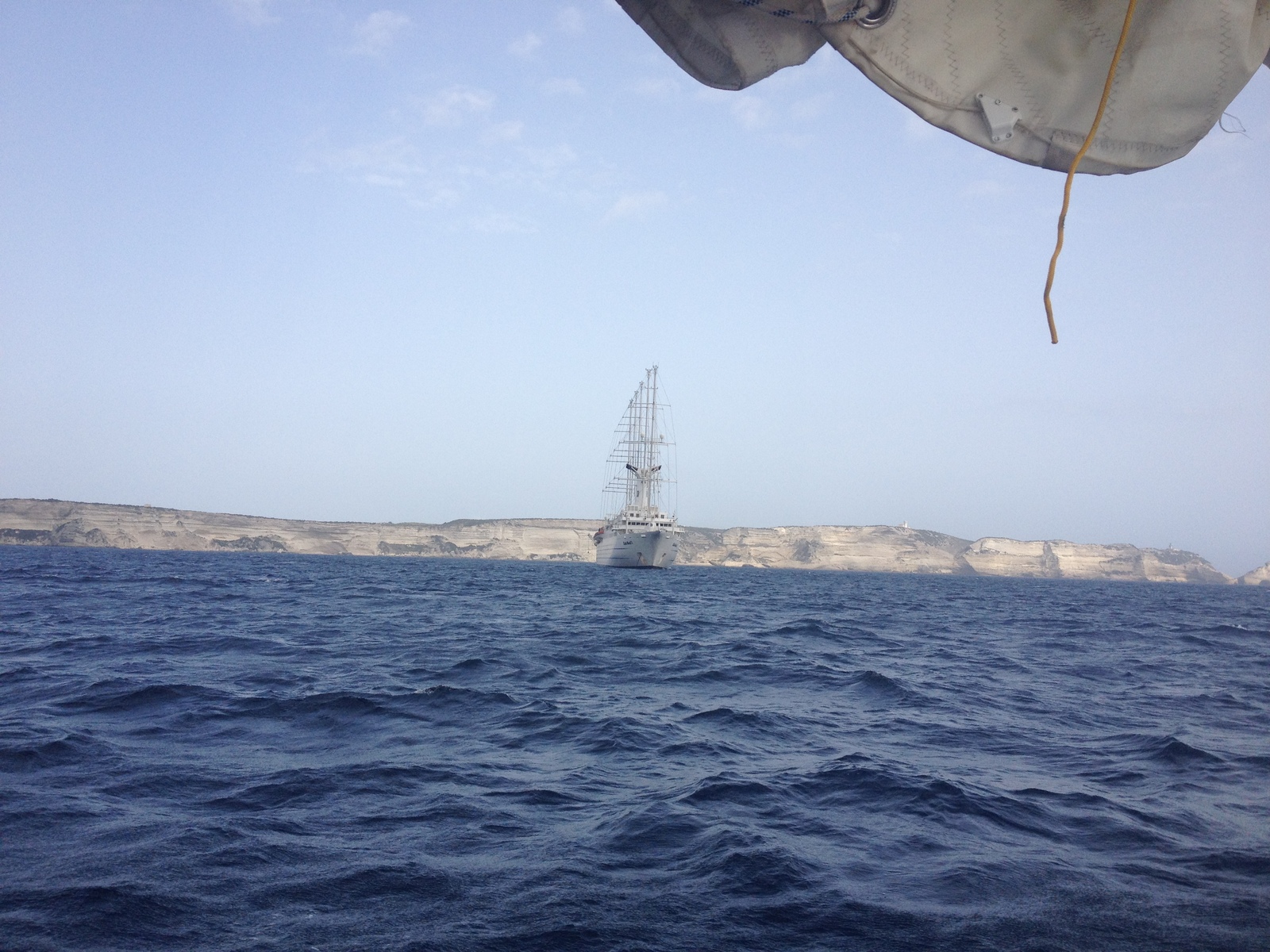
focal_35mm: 35
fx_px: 1284
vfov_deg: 40.7
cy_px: 476
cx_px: 635
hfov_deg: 52.6
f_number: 2.4
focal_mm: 4.28
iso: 64
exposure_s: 1/1453
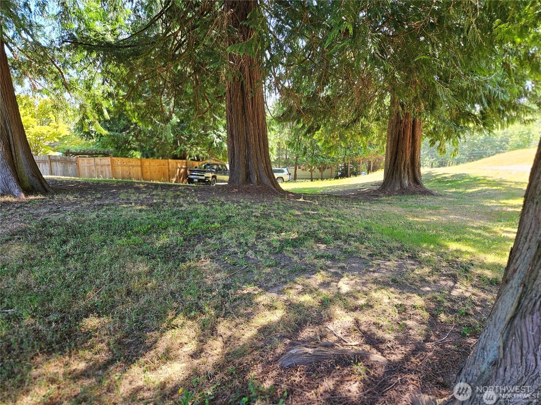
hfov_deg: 73.9
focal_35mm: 23
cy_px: 202
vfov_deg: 58.9
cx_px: 270
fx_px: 359
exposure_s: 1/120
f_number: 1.8
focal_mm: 5.4
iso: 50
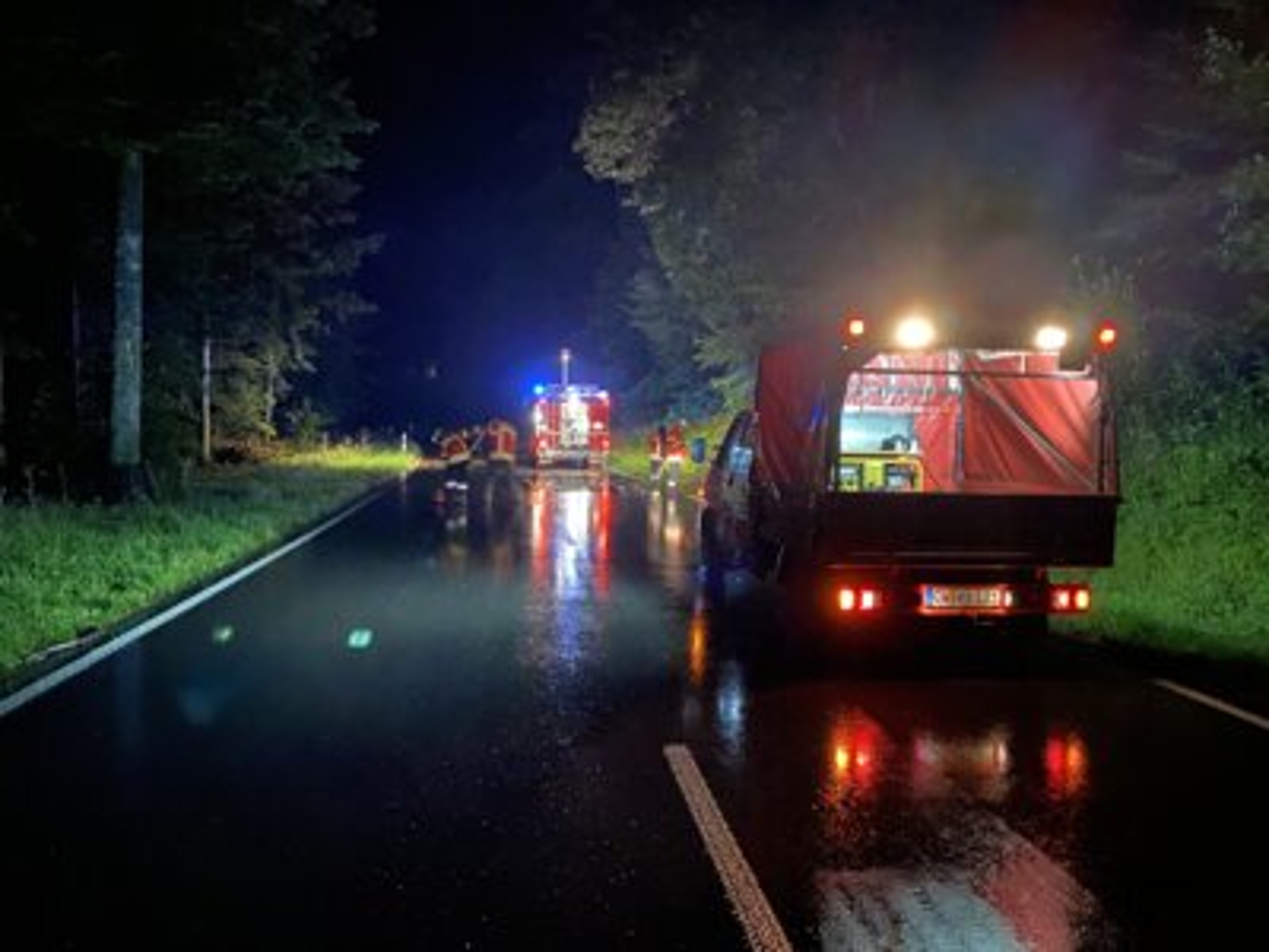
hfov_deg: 67.3
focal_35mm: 26
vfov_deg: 53.1
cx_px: 634
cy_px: 476
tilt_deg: -4.4
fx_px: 953
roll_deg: -2.6
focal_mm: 4.25
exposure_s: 1/8
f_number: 1.8
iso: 1250
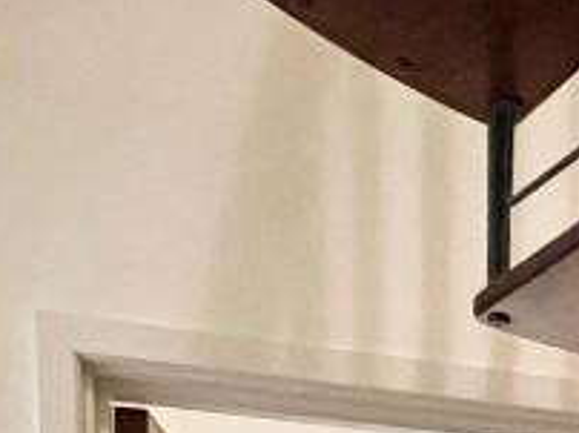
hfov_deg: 27.1
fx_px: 1103
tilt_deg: -10.7
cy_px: 1044
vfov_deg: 14.4
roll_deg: -2.3
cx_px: 628
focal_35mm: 66
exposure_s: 1/33
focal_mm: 1.57
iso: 800
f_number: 1.8
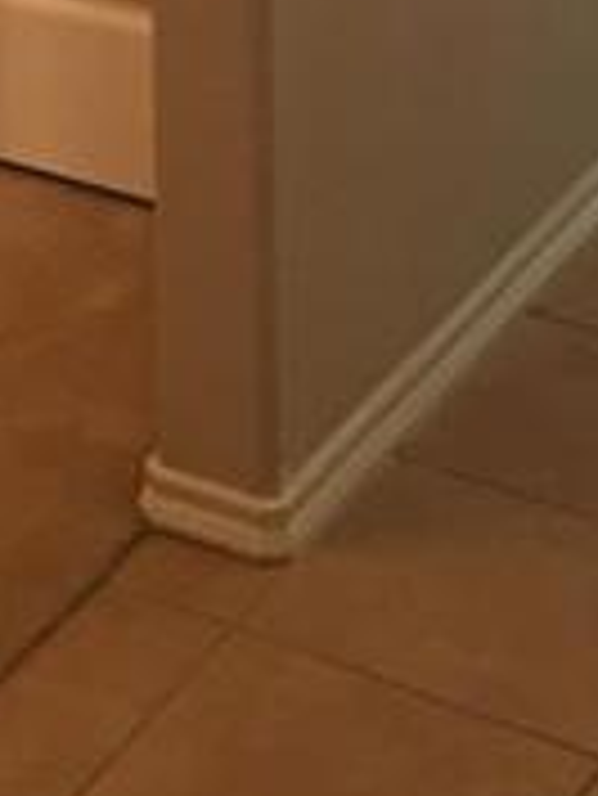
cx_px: -229
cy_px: -720
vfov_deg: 13.7
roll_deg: +1.5
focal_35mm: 126
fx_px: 2899
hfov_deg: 11.4
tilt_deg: -7.0
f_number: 2.2
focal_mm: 4.15
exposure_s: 1/10
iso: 80
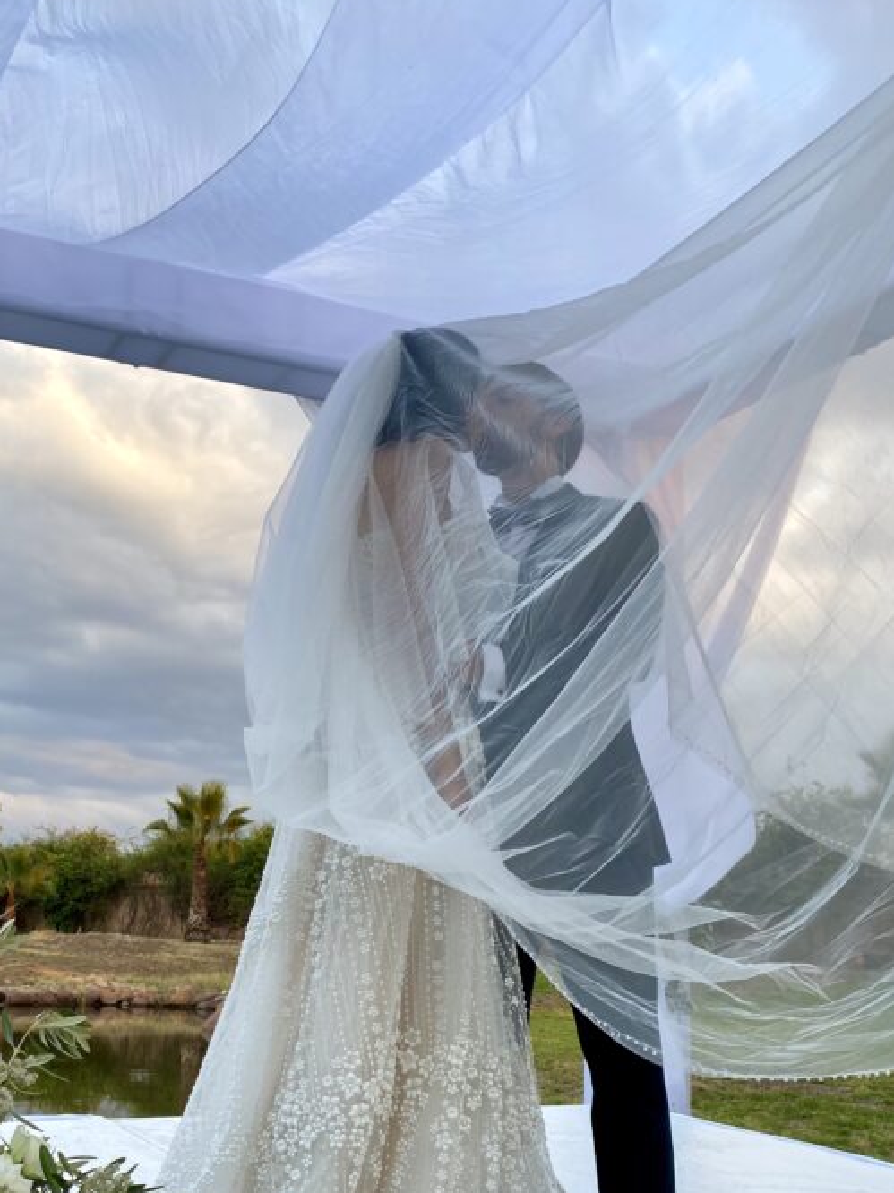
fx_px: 1378
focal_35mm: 40
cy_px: 725
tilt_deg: +9.7
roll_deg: -2.7
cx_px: 301
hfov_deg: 35.6
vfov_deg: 46.5
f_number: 1.8
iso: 32
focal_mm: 4.25
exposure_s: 1/163
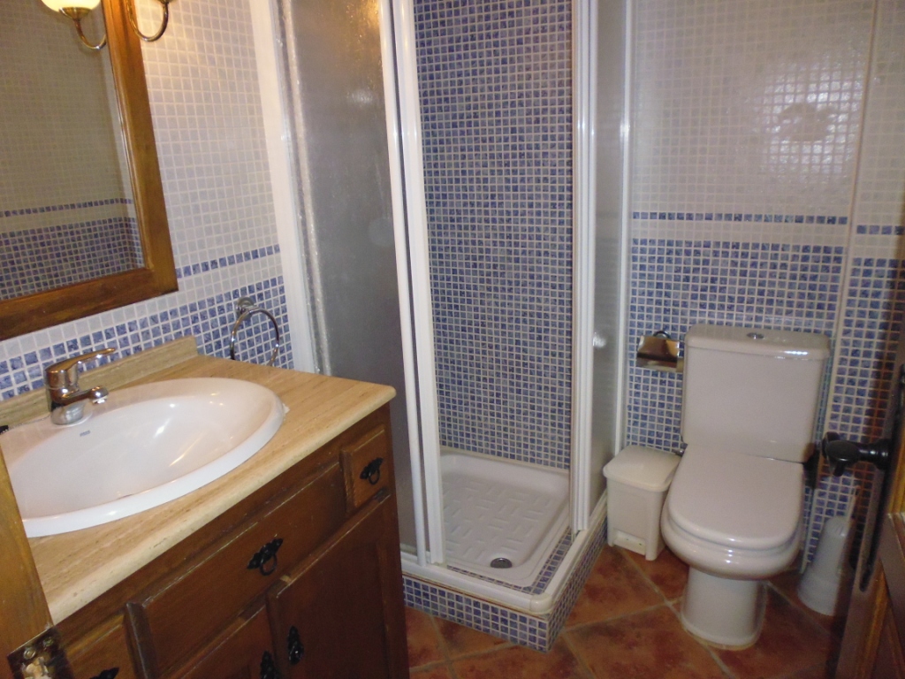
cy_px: 340
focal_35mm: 24
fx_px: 627
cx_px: 452
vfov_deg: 56.8
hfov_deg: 71.6
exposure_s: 1/60
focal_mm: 4.3
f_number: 2.8
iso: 400
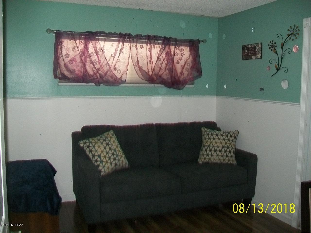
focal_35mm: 34
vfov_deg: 41.8
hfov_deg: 54.0
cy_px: 116
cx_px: 156
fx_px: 305
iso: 160
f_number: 2.7
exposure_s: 1/60
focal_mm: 6.1
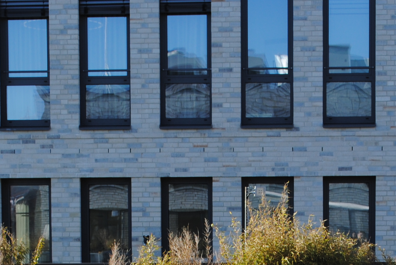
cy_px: 363
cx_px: 243
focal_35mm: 131
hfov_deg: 15.6
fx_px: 1443
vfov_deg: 10.2
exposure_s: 1/200
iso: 100
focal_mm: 30
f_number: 7.1
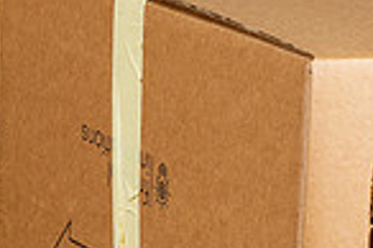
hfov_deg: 7.4
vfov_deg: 4.9
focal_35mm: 278
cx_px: 462
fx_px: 2877
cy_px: 349
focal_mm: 70
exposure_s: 1/125
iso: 160
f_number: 8
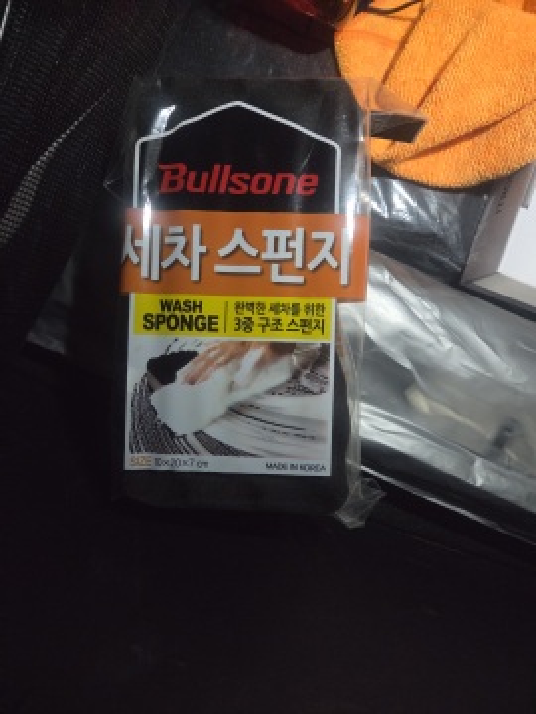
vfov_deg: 73.9
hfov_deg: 58.9
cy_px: 357
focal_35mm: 23
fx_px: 475
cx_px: 268
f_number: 1.8
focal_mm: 5.4
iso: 2000
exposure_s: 1/120
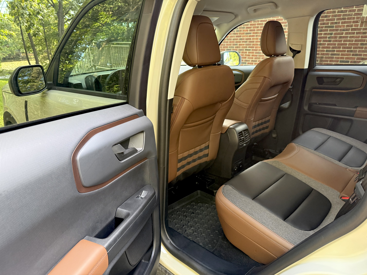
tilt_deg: -19.1
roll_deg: +0.5
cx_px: 184
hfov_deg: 71.6
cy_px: 138
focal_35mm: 24
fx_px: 254
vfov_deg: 56.8
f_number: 1.78
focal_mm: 6.76
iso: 320
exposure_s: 1/60
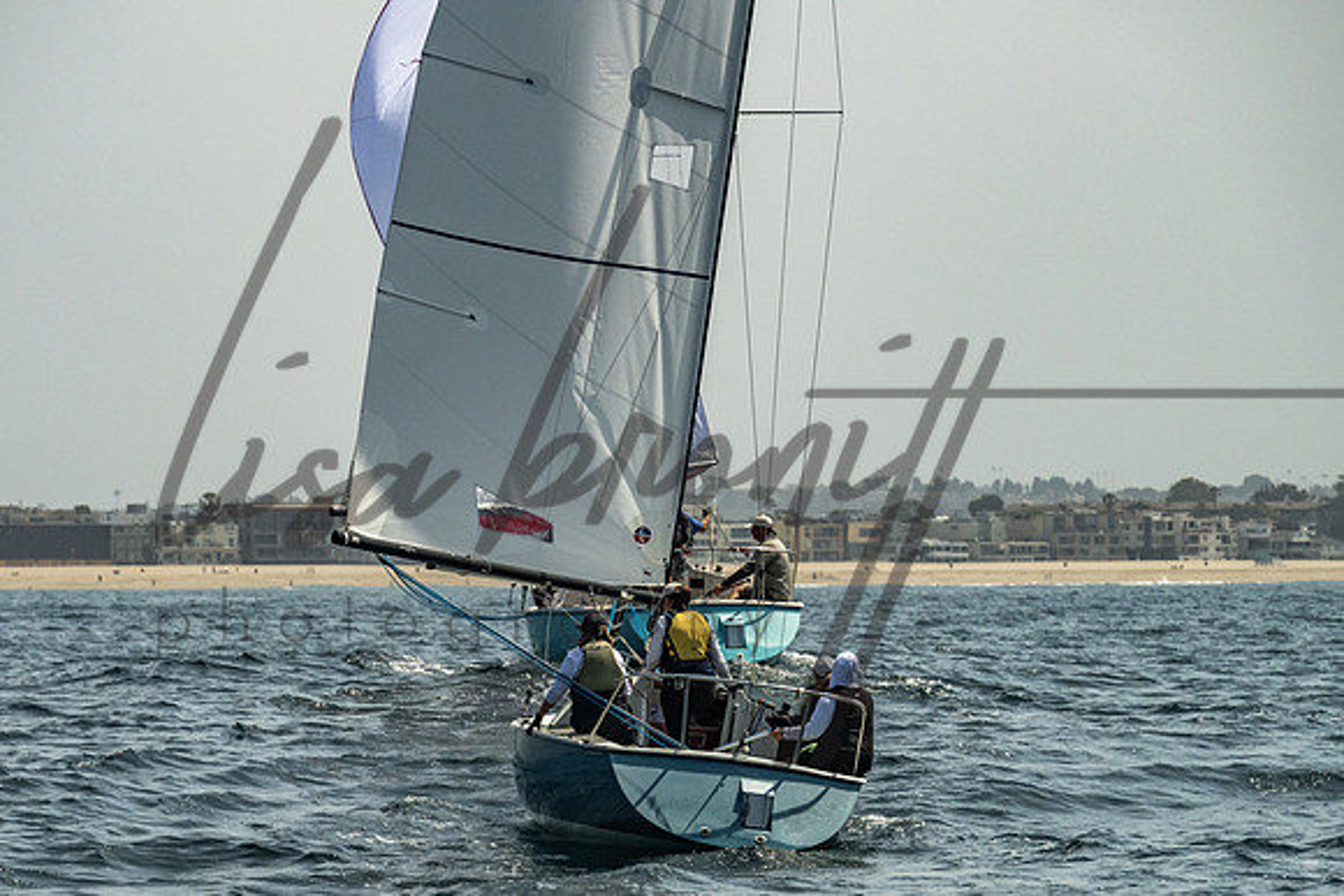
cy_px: 532
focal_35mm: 252
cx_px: 598
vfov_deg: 5.5
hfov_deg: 8.2
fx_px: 9403
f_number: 6.3
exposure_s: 1/2500
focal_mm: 170
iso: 320
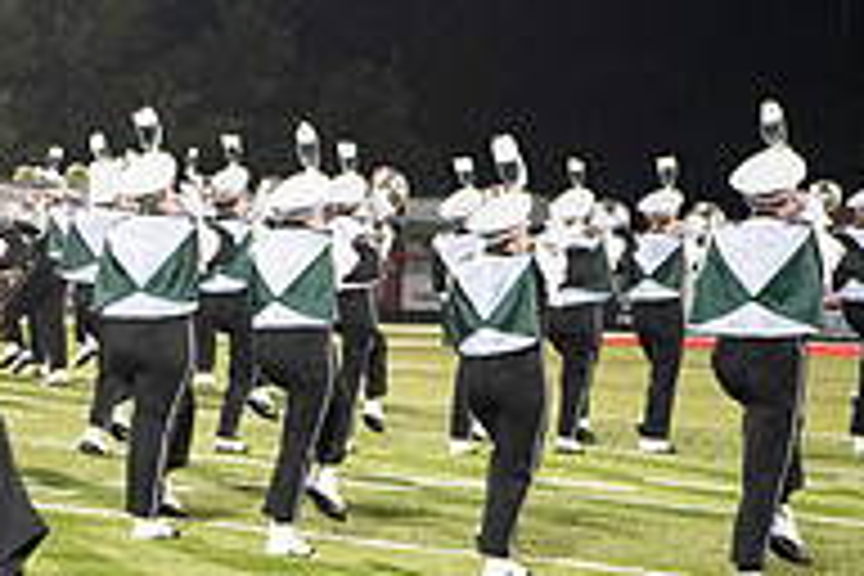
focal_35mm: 212
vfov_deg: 6.5
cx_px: -392
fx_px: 5088
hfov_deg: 9.5
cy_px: 331
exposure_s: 1/200
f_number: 5.6
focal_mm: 70
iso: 5000
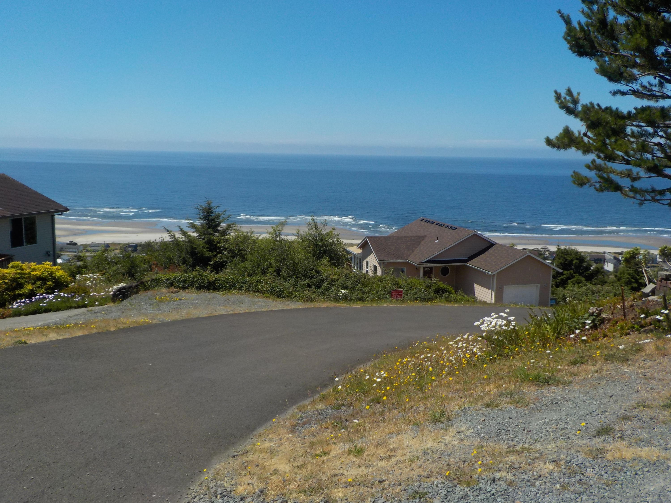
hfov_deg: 60.0
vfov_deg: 46.8
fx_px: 582
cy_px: 252
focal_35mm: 30
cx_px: 336
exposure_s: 1/1600
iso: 125
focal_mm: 4.1
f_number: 3.3
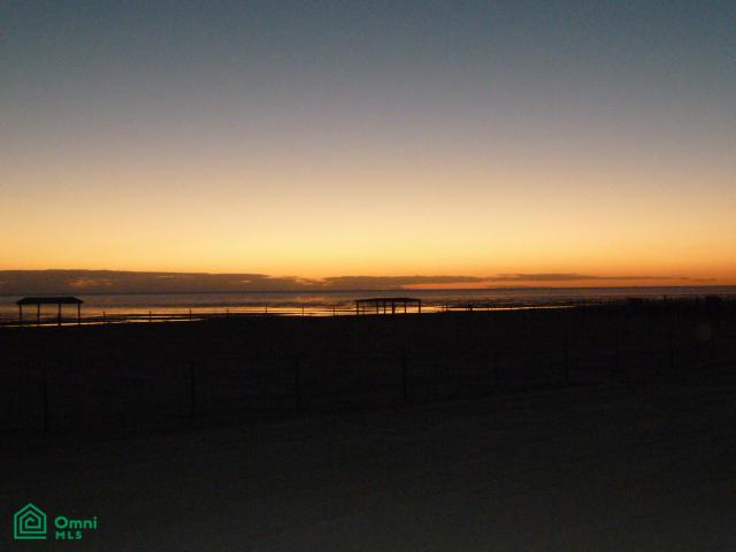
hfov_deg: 42.9
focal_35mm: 44
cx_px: 368
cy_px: 276
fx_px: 936
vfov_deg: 32.9
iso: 640
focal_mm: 7.3
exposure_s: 1/30
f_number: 3.7
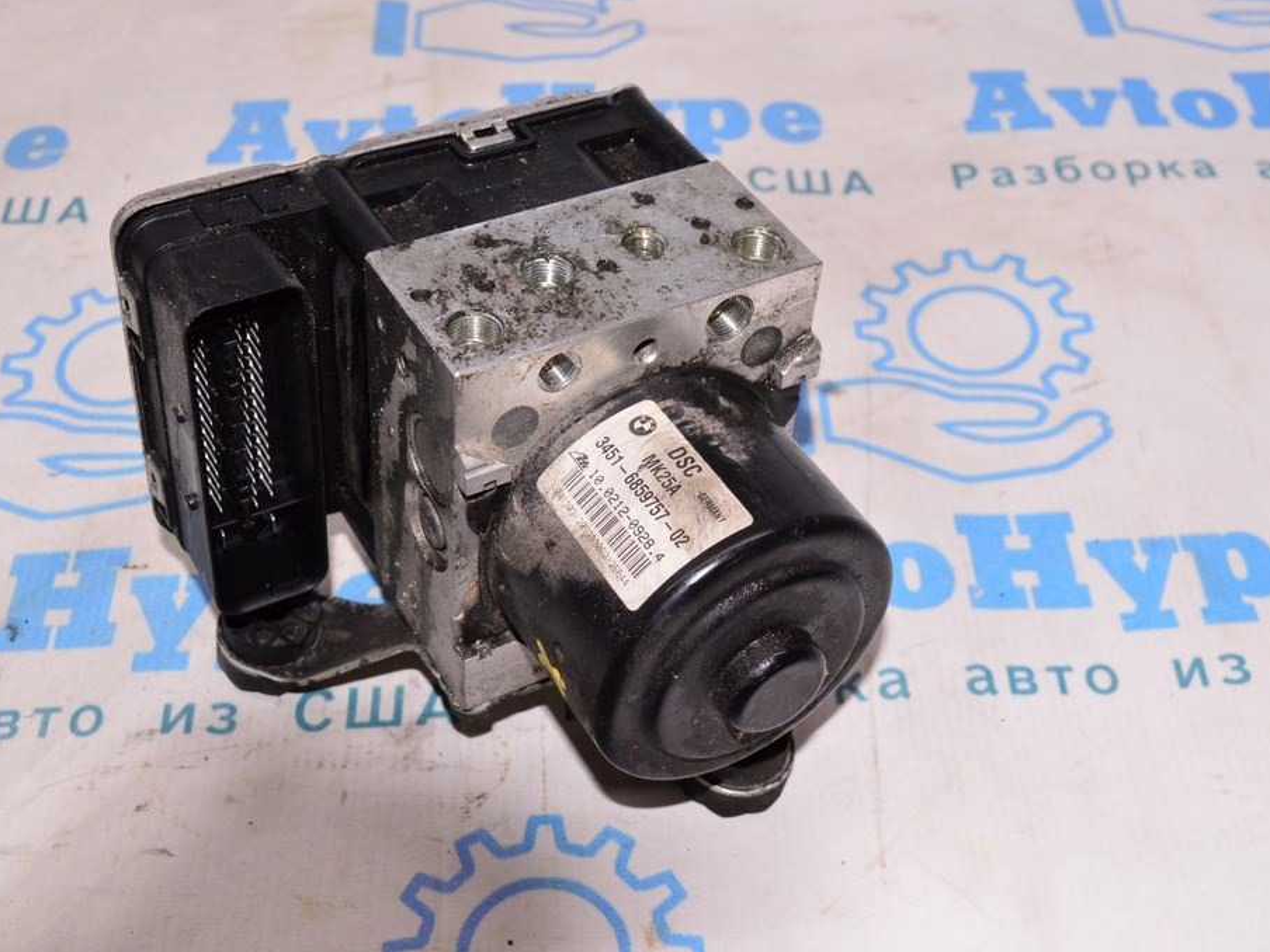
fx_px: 1798
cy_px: 475
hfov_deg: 38.9
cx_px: 684
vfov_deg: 29.7
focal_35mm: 49
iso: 1600
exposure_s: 1/200
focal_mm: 30
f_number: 8
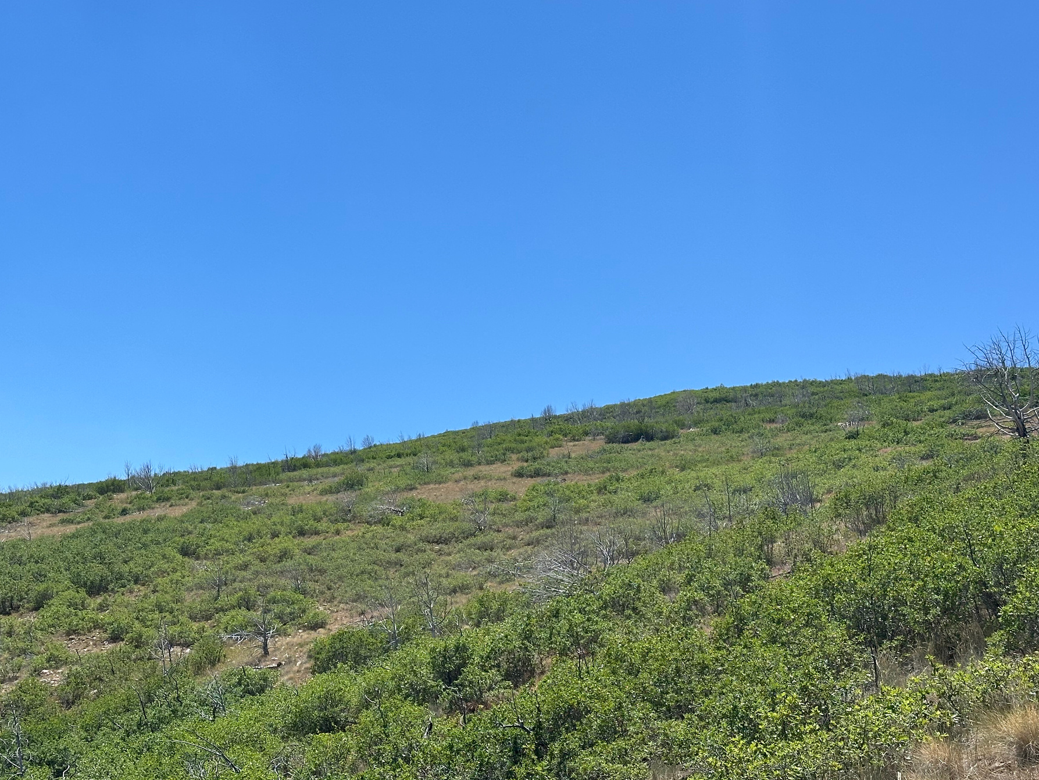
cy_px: 422
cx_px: 469
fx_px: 1651
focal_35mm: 55
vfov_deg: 26.6
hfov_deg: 34.9
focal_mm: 6.86
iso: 64
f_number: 1.78
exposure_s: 1/5000
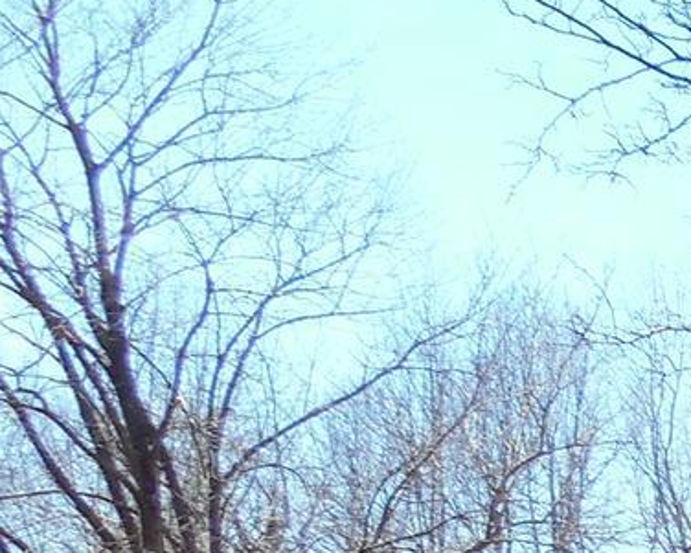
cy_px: 957
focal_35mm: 133
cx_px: 1880
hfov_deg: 11.0
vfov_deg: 10.9
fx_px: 2721
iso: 125
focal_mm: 4.5
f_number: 3.3
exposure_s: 1/500
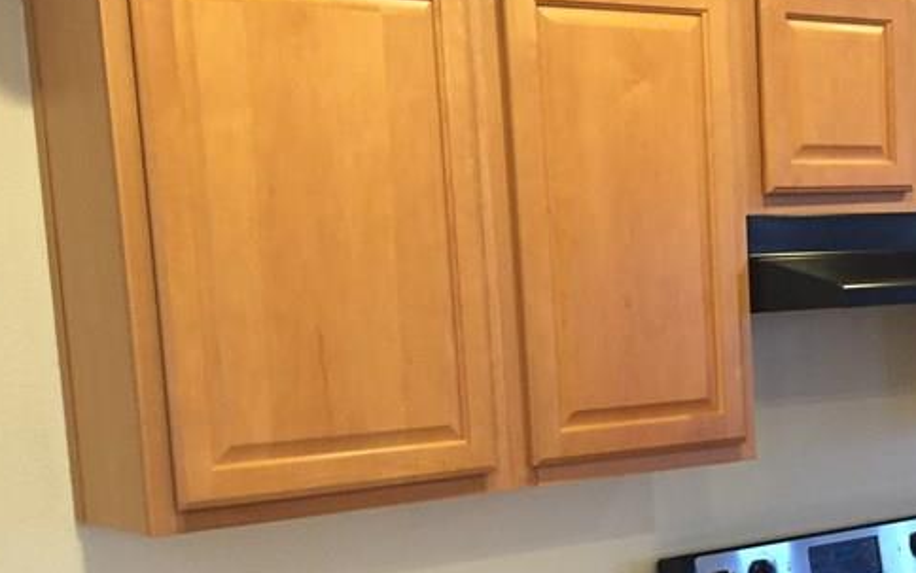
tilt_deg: -7.0
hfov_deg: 31.3
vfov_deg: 19.7
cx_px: 609
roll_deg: +2.5
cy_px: 516
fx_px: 1623
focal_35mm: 65
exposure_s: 1/33
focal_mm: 4.15
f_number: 2.2
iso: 200
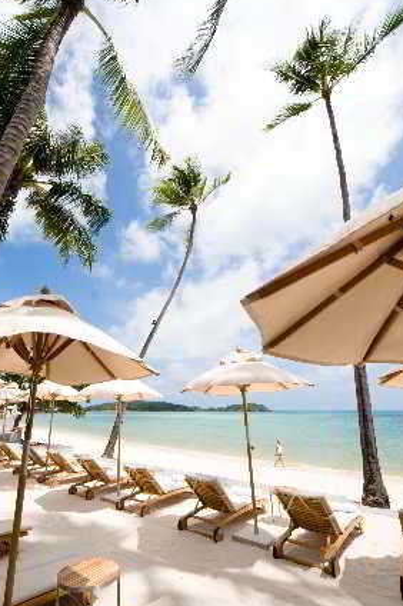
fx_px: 286
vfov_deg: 93.3
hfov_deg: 69.1
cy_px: 317
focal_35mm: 17
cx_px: 148
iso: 200
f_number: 22
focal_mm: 12
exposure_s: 1/160
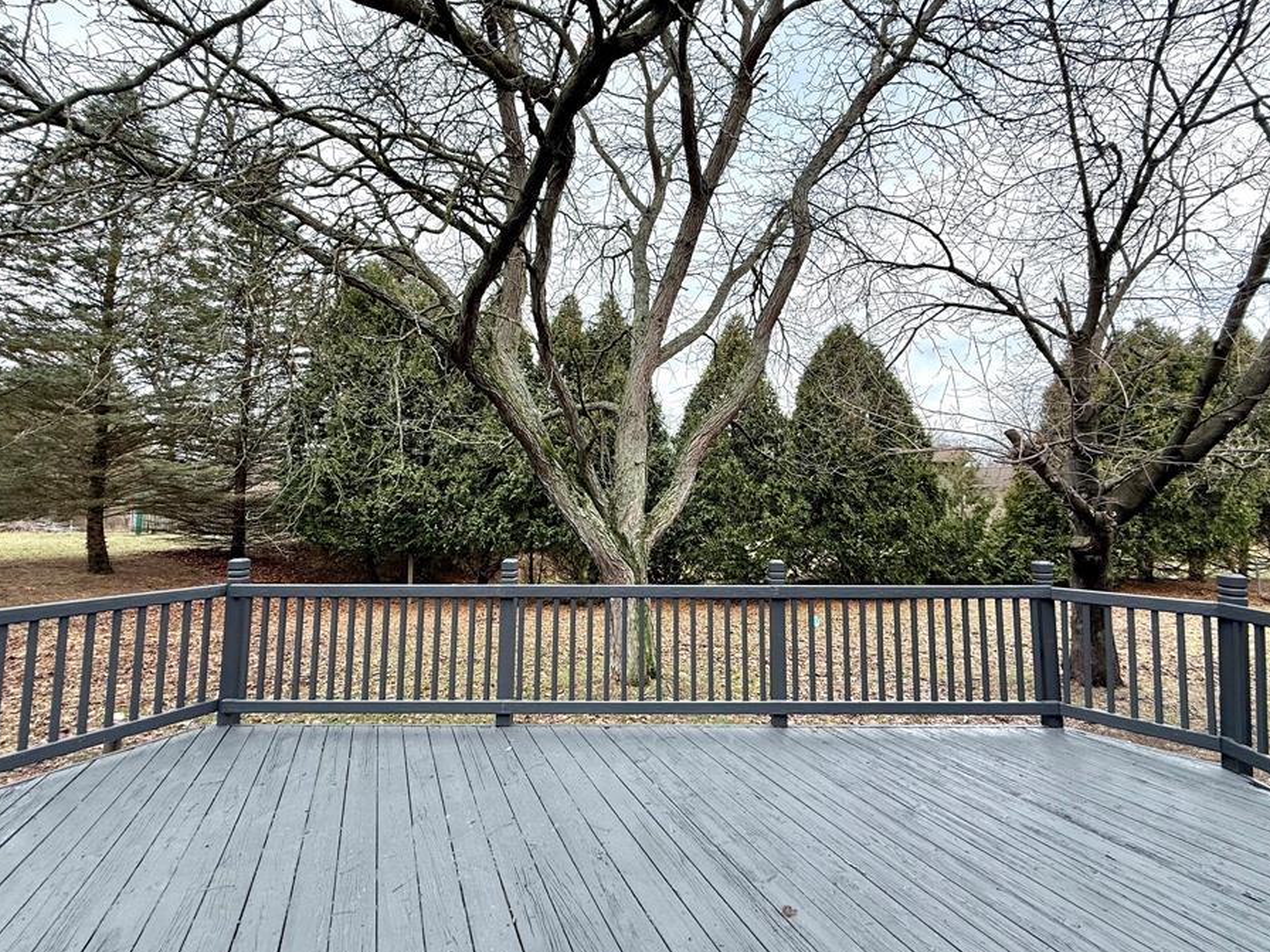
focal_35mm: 16
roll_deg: -0.2
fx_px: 587
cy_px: 452
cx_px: 668
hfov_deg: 94.4
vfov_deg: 78.0
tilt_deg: +4.5
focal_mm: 2.22
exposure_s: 1/226
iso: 64
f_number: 2.2
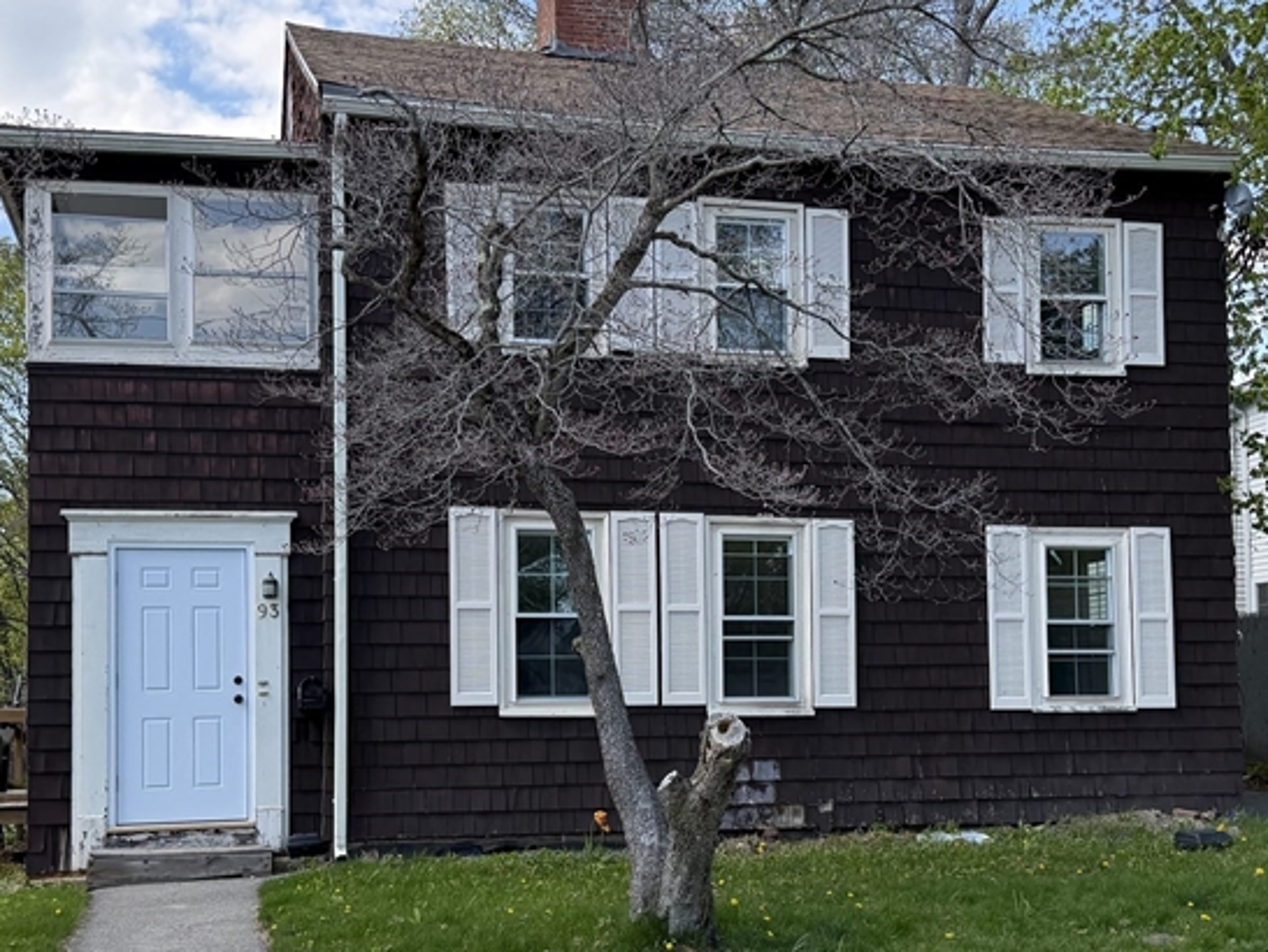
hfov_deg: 42.1
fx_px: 1649
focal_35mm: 45
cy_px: 646
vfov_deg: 31.9
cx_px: 655
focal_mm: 6.76
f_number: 1.78
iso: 100
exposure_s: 1/1292
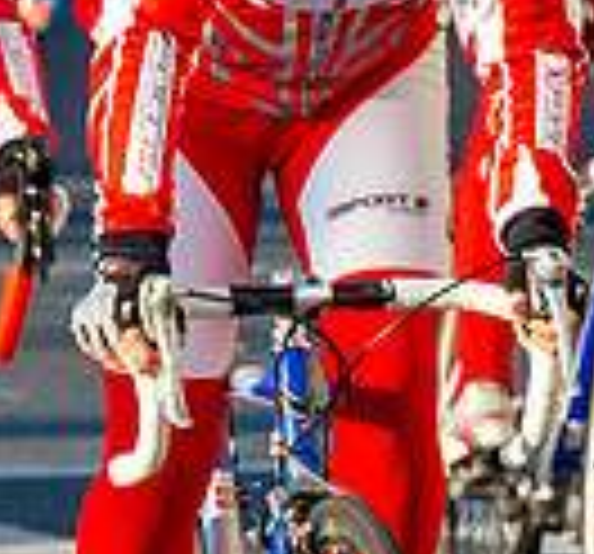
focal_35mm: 1416
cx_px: 406
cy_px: 222
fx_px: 26570
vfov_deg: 1.2
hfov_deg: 1.3
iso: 400
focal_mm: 200
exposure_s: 1/250
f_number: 8
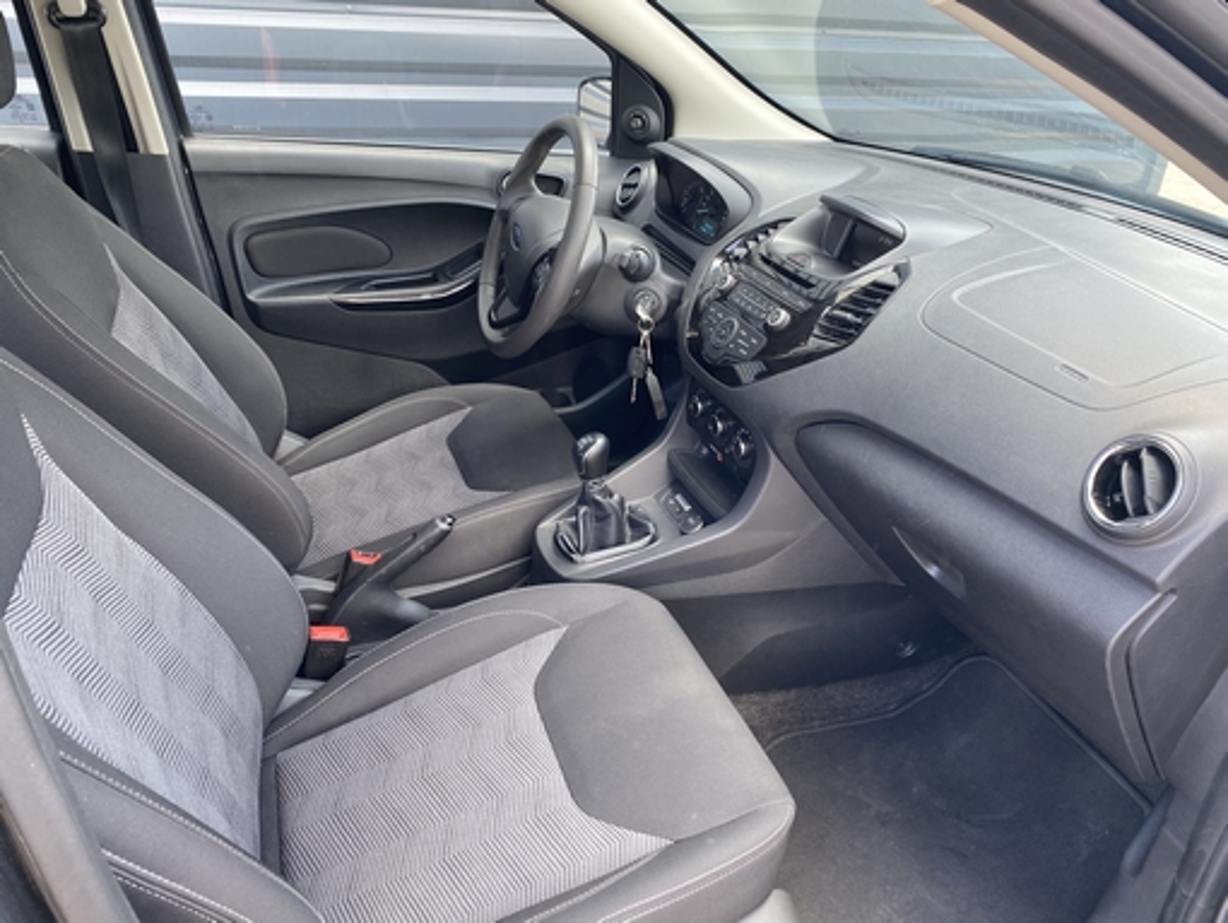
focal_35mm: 26
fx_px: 923
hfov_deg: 67.3
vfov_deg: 53.1
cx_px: 614
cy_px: 462
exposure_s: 1/121
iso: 80
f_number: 1.8
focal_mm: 4.25
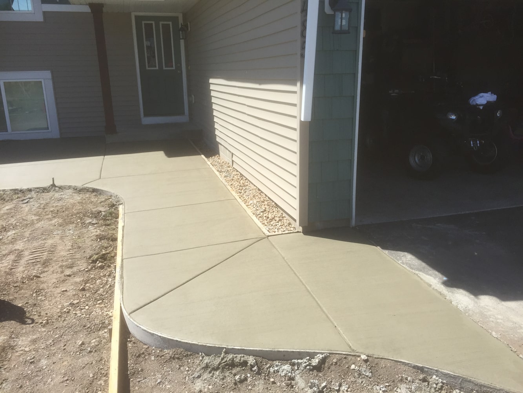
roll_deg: +1.2
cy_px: 196
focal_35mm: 29
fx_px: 438
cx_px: 262
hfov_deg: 61.7
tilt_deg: -15.7
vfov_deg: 48.2
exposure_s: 1/1319
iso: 32
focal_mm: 4.15
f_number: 2.2
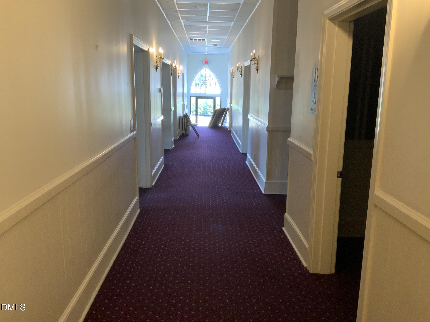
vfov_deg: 48.2
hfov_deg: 61.7
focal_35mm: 29
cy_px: 161
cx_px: 215
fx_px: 360
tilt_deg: -11.0
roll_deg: -1.0
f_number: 1.8
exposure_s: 1/60
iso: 250
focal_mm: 3
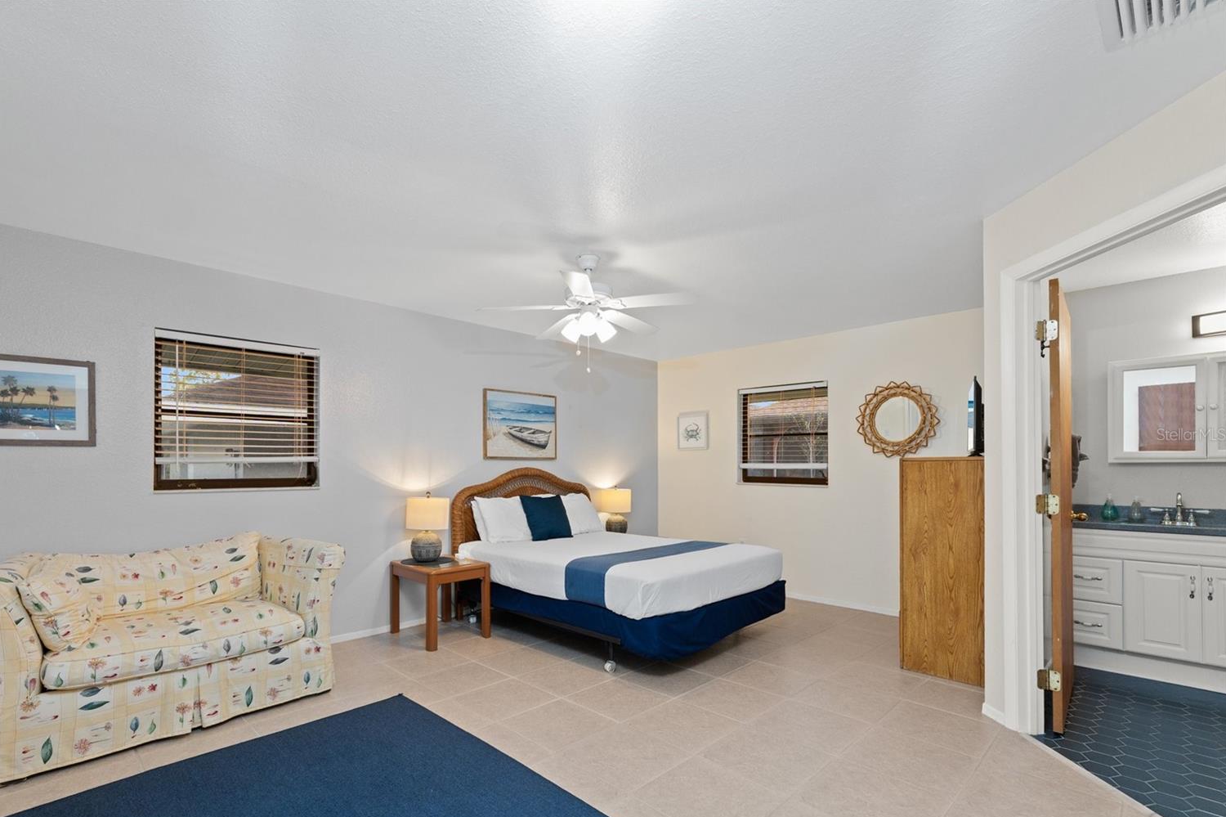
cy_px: 434
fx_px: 545
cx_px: 575
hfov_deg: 96.6
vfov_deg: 73.6
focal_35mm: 16
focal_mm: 10
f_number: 5
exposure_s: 1/13
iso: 250
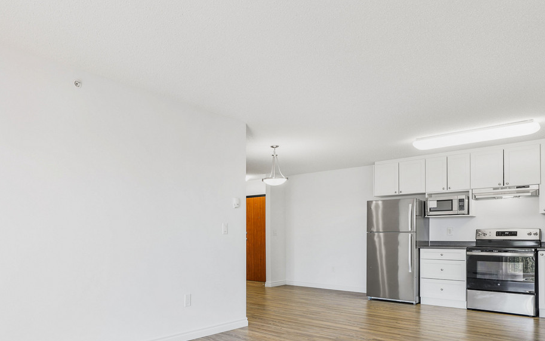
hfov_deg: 67.1
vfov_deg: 45.2
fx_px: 401
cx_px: 196
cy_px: 234
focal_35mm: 27
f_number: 8
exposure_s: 1/1.6
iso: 100
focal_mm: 14
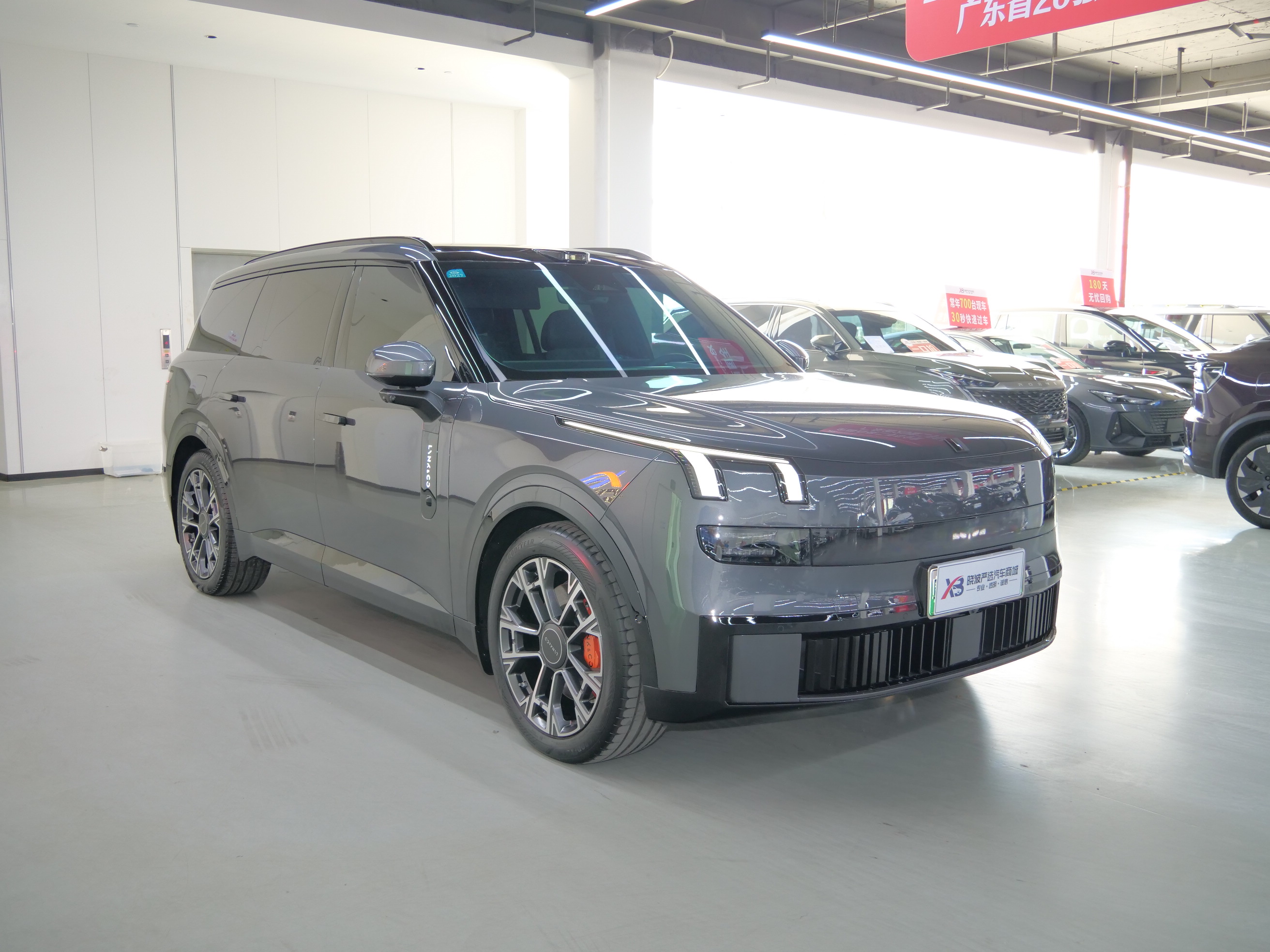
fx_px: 1247
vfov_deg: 41.8
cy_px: 476
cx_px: 635
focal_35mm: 34
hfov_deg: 54.0
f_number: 3.8
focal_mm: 17
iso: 800
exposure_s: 1/15
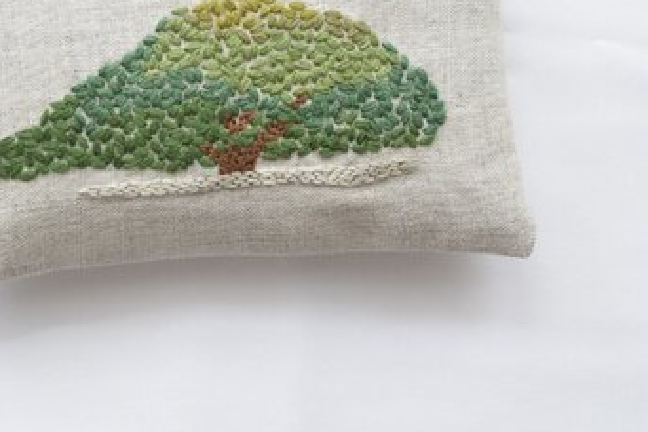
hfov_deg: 13.2
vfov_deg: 8.8
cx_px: 226
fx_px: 2787
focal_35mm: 155
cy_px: 44
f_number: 5.6
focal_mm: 55
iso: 1600
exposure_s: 1/250
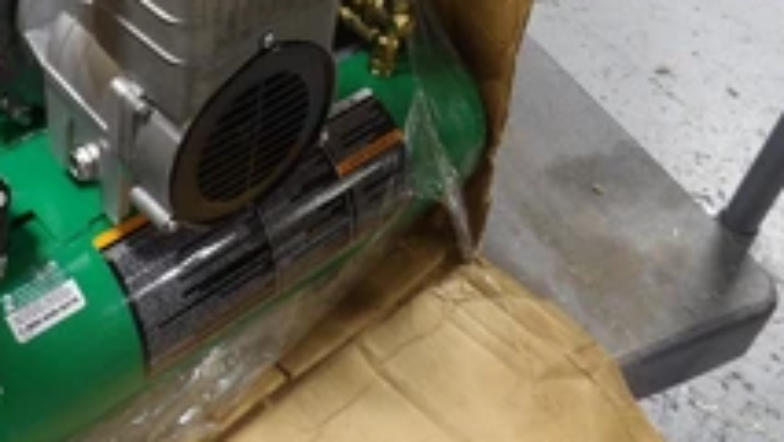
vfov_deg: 22.9
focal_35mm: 49
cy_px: -55
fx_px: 1019
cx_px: 221
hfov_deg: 41.2
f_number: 3.2
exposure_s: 1/33
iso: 188
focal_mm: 4.3
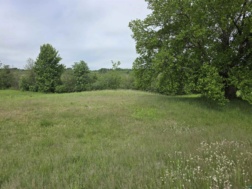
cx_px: 126
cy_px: 94
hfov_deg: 73.9
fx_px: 167
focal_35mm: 23
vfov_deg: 58.9
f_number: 1.7
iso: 80
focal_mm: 6.3
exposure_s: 1/6150
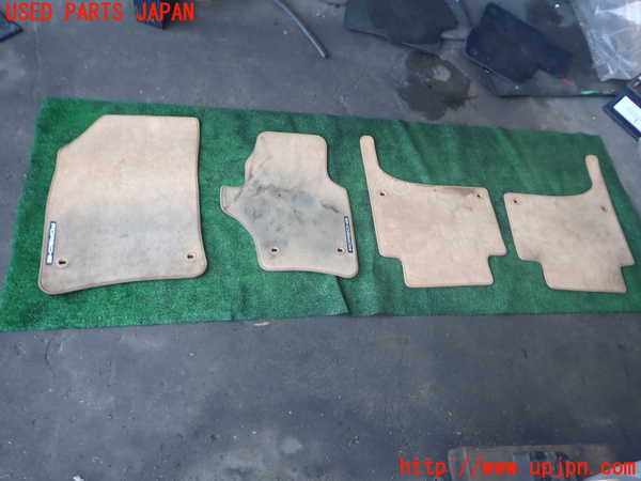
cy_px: 240
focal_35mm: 25
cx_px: 320
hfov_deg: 69.4
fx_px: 463
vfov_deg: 54.9
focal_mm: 4.5
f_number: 2
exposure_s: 1/125
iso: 160
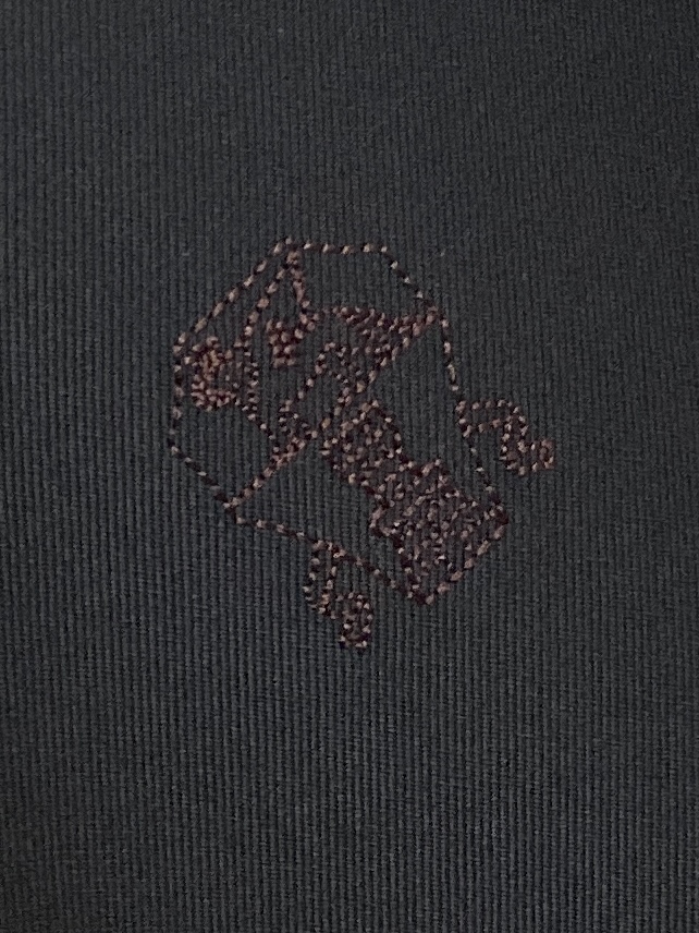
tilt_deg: -16.7
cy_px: 466
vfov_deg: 67.3
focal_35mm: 26
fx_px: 700
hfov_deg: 53.1
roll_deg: +31.5
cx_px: 350
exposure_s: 1/121
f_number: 1.8
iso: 125
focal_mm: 4.25
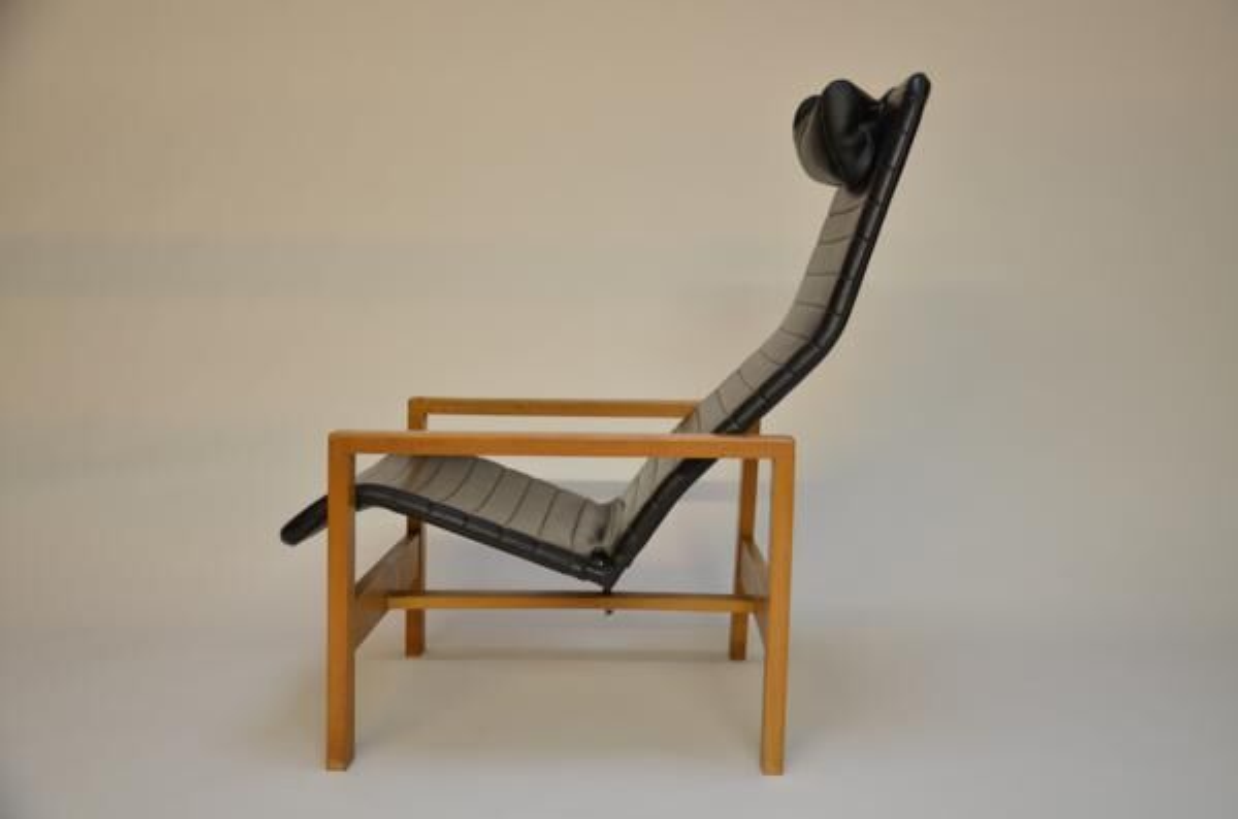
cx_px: 619
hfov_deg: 46.5
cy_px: 410
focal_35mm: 42
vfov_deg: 31.7
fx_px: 1441
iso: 160
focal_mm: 28
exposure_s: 1/8
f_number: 4
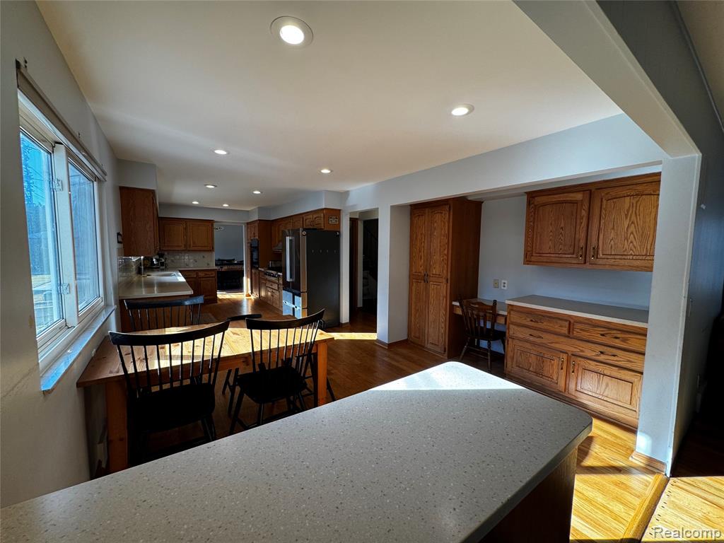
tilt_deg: -5.3
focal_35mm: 14
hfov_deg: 102.1
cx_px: 362
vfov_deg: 85.7
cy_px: 272
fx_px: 293
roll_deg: -0.8
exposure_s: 1/120
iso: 80
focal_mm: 2.22
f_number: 2.2
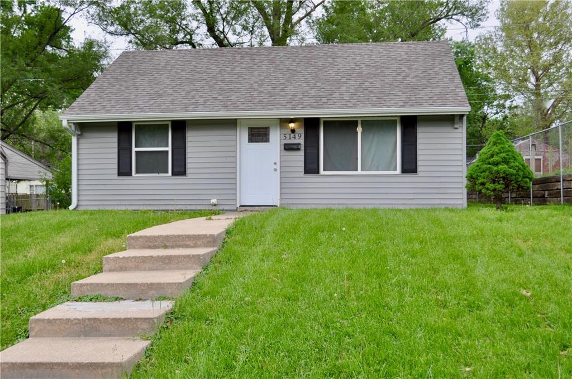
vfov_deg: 34.1
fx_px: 619
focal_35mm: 39
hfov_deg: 49.6
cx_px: 286
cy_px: 190
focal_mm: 26
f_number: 5.6
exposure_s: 1/125
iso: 400
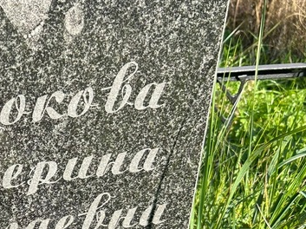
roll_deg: +2.0
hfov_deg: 29.4
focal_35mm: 59
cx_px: -34
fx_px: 521
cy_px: 229
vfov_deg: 23.7
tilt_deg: -29.7
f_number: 1.5
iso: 50
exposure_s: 1/1058
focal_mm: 5.7
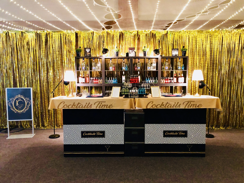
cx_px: 122
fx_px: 197
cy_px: 92
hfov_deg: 63.4
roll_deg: +1.0
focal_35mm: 28
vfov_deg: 49.7
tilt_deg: -5.4
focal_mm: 4
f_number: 1.8
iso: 100
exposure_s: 1/4
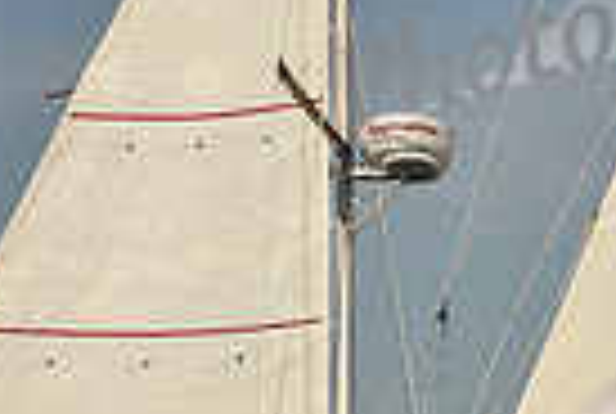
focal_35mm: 296
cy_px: 601
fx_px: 5076
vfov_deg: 4.6
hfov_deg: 6.7
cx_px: 1201
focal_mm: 70
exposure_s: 1/640
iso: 250
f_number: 9
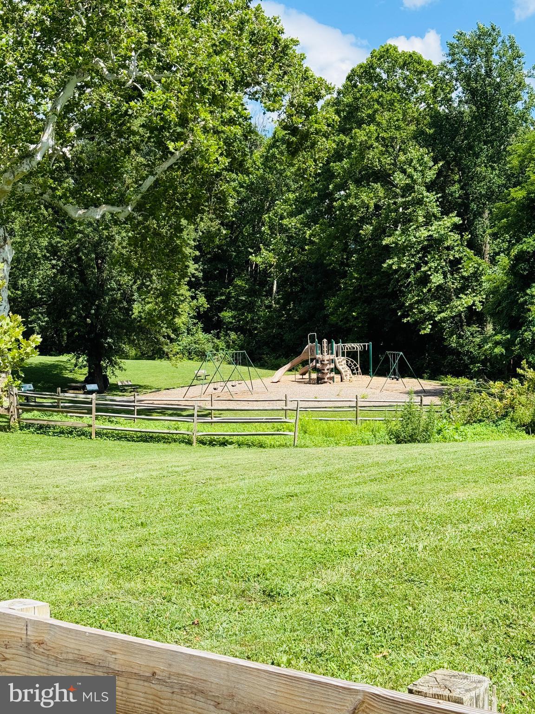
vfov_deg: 39.7
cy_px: 357
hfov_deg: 30.3
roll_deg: +1.4
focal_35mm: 48
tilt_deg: -0.2
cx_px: 268
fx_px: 989
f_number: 1.78
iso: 64
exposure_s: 1/3226
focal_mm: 6.76
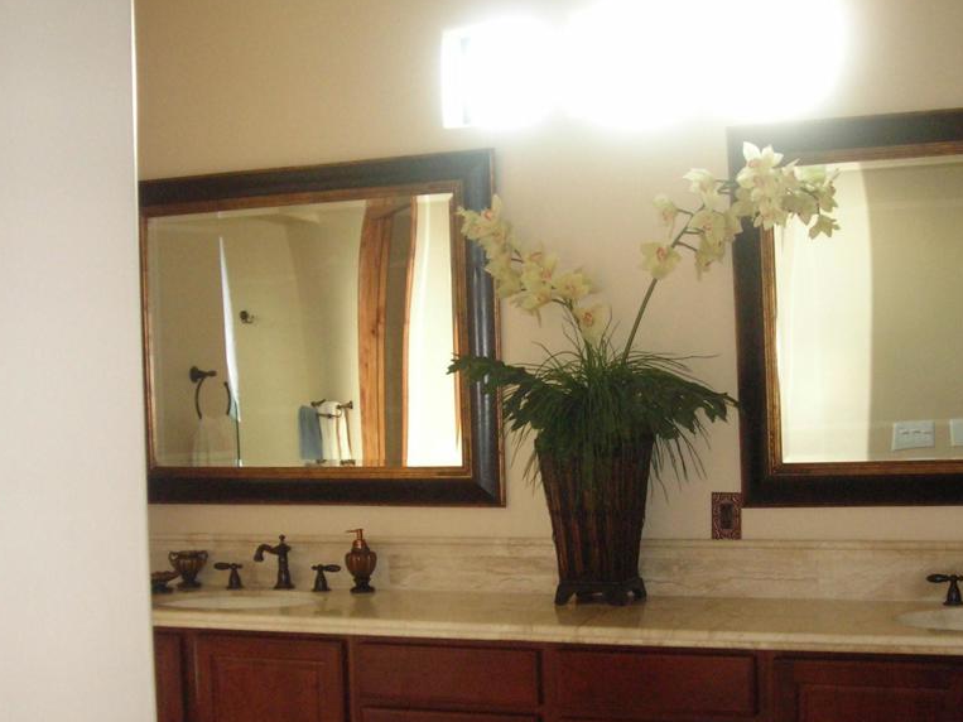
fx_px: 1419
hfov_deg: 37.4
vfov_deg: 28.5
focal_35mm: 51
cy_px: 388
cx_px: 552
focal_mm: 6.3
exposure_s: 1/23.3
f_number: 3.2
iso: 200
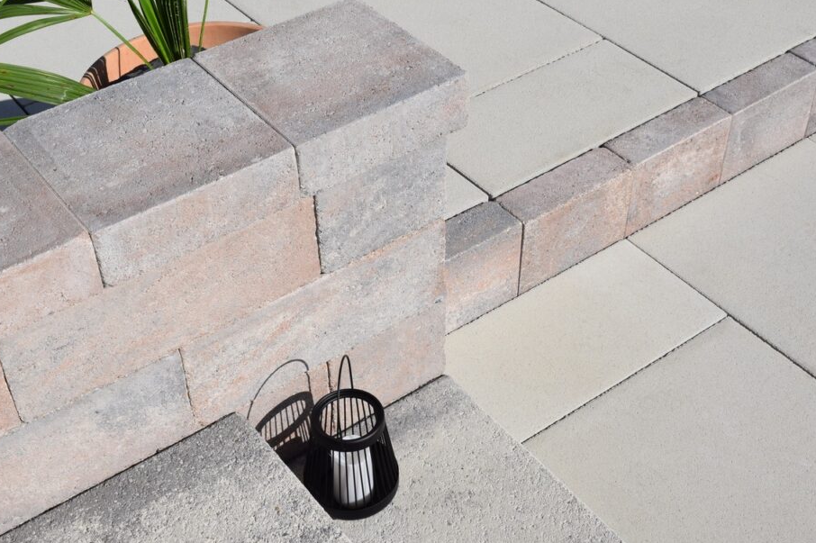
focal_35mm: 53
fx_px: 1191
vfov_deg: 25.7
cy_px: 254
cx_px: 421
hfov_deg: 37.8
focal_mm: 31
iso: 200
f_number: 11
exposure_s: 1/500
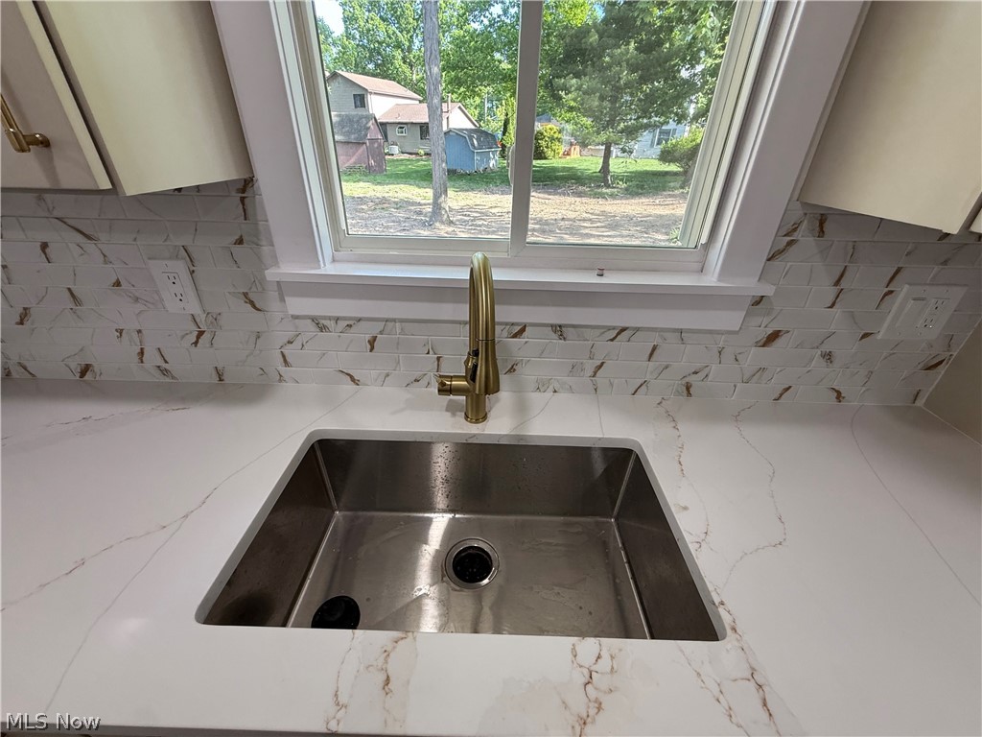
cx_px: 491
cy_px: 368
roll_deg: +0.0
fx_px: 397
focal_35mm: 14
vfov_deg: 85.7
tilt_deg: -29.8
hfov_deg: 102.1
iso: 125
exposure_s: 1/120
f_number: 2.2
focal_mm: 2.22
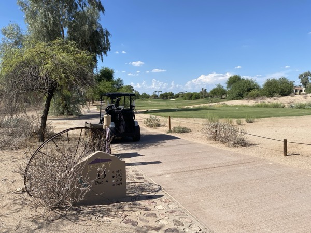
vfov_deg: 53.1
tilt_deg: -6.2
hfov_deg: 67.3
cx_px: 156
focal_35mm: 26
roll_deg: +0.3
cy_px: 116
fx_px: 234
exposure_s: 1/3497
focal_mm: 4.25
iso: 32
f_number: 1.8
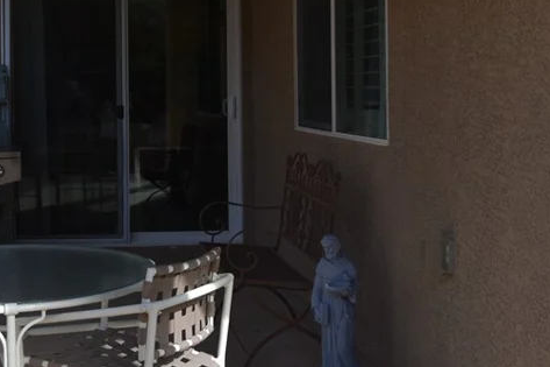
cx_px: 90
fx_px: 993
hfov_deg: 30.0
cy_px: 87
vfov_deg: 20.7
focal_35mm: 65
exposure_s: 1/250
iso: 250
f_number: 8
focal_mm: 20
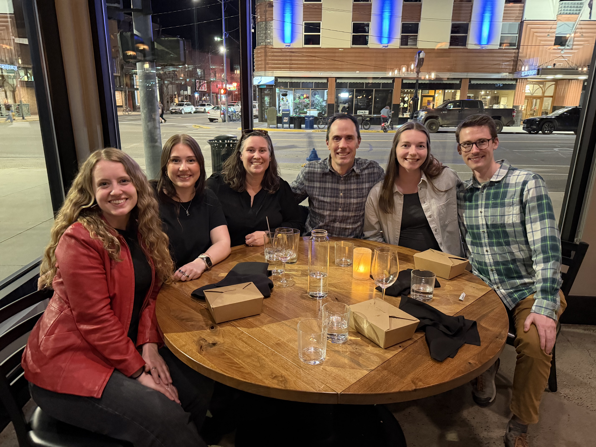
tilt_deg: -17.4
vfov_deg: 56.8
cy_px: 224
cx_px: 298
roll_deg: -0.3
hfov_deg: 71.6
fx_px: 413
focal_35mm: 24
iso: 1600
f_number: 1.78
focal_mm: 6.76
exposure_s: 1/24
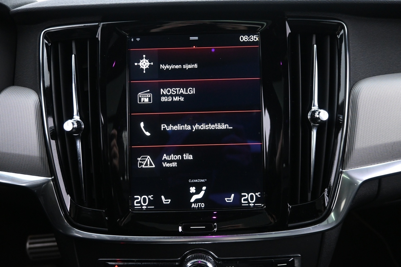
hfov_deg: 73.7
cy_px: 134
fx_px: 267
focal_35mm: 24
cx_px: 200
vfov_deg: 53.1
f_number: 3.5
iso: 2500
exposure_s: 1/25
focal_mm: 16
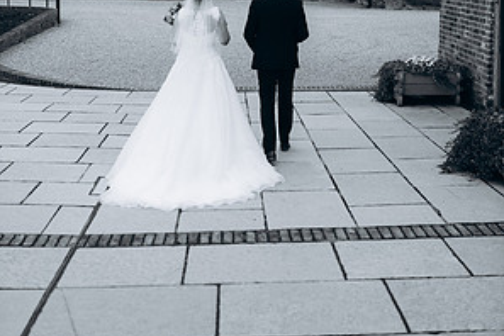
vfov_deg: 24.5
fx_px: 742
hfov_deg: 37.5
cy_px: 7
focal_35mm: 53
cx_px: 252
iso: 100
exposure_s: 1/200
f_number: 2.5
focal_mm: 35
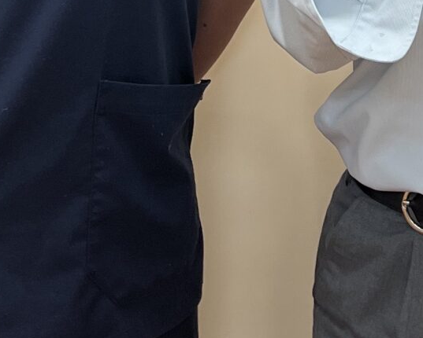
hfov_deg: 15.9
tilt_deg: -6.3
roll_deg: -0.5
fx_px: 1515
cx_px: 255
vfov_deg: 11.7
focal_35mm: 121
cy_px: -294
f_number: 1.5
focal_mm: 5.7
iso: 50
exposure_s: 1/121
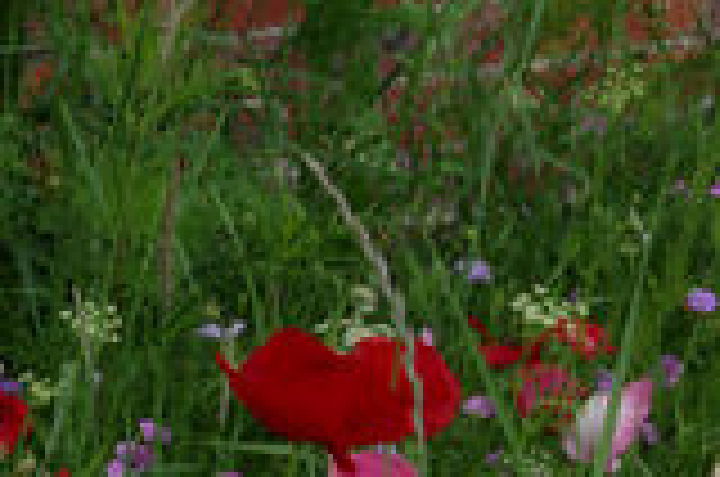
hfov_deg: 9.6
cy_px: 547
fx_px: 4192
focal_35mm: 210
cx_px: -254
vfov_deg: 6.5
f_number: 19
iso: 400
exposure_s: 1/30
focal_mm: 50
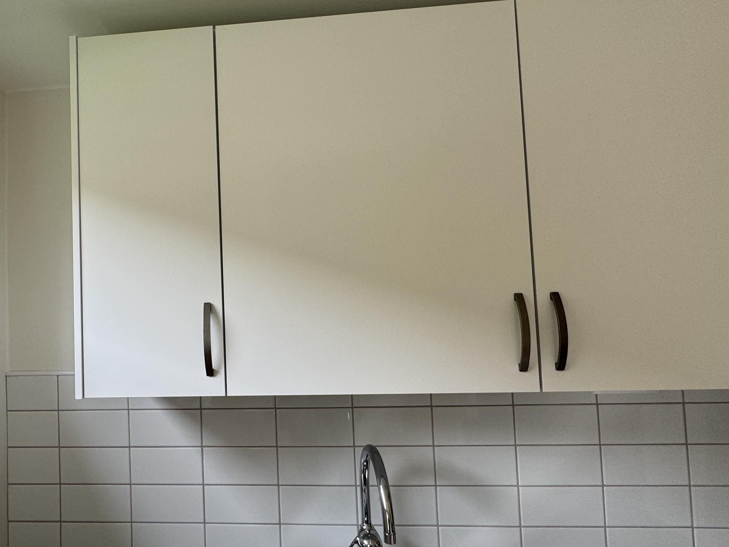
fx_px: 484
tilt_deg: +3.3
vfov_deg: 58.9
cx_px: 239
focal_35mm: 23
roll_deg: +2.2
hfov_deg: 71.6
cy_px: 266
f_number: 2.2
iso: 100
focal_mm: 2.22
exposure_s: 1/99
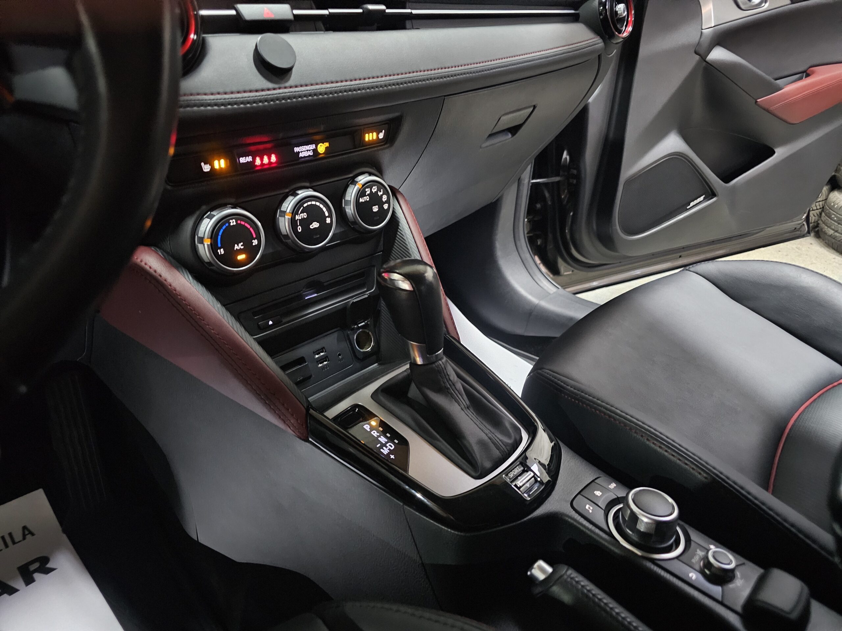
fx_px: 559
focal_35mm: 23
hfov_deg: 73.9
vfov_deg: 58.9
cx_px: 421
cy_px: 316
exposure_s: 1/16.7
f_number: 1.7
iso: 1600
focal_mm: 6.3
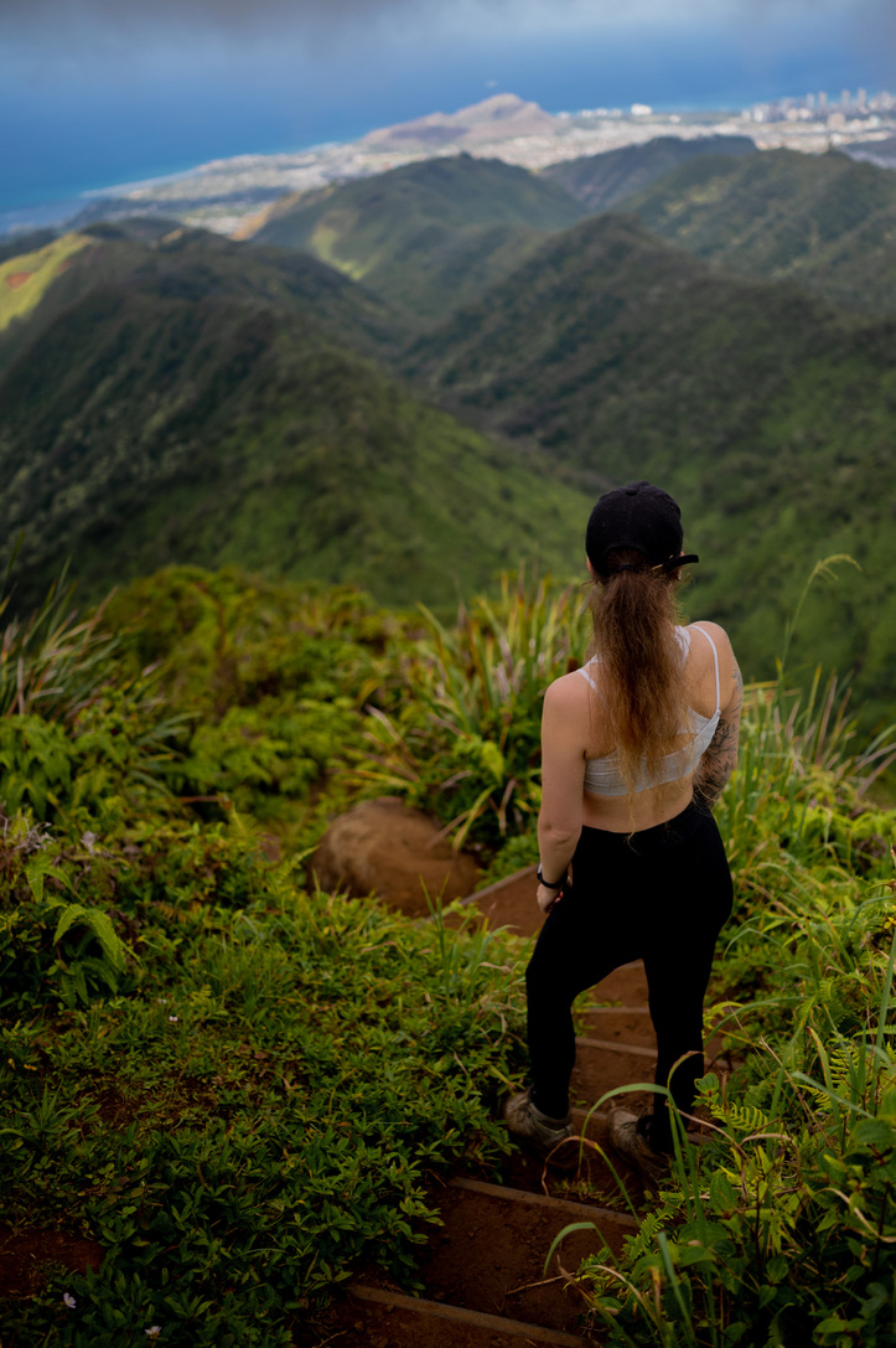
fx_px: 1309
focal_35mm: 35
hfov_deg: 37.8
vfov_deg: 54.5
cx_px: 448
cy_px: 674
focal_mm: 35
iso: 800
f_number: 1.8
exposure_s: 1/8000
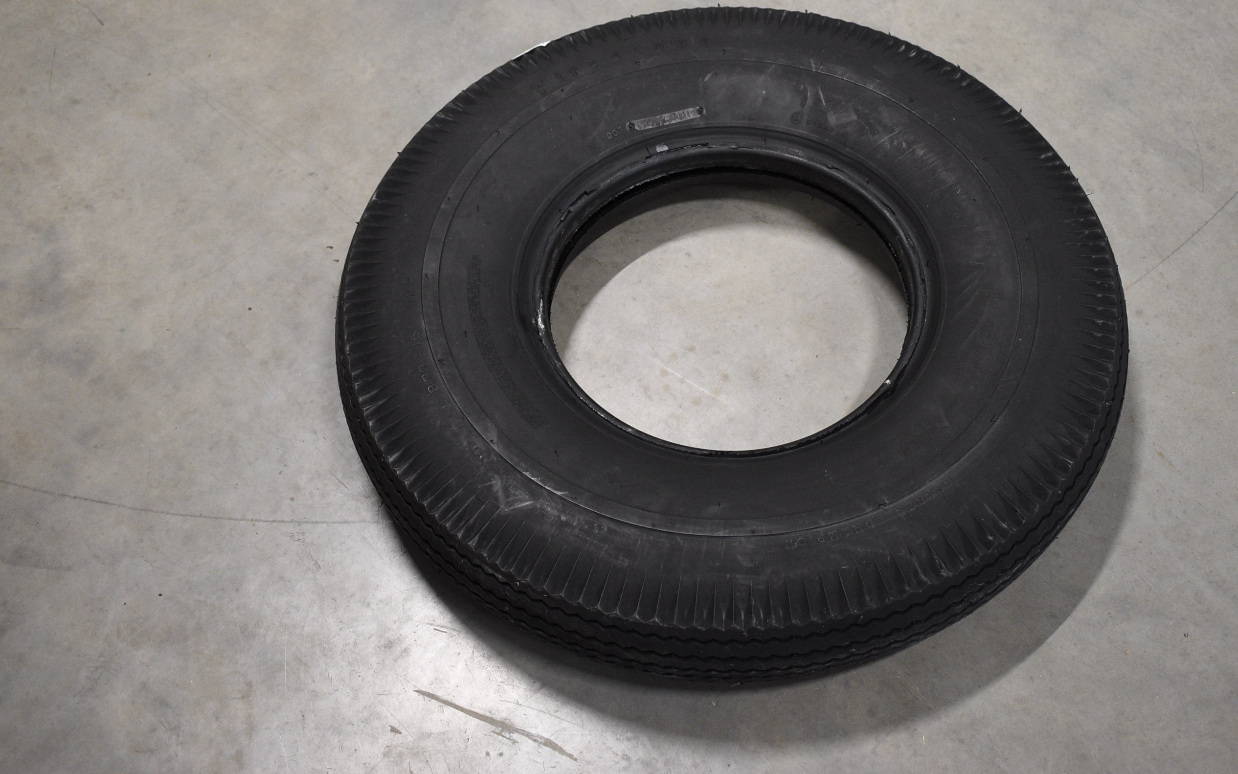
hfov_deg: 47.4
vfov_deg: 30.7
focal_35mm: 42
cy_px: 288
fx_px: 1404
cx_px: 709
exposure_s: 1/60
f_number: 4
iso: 1250
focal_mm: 23
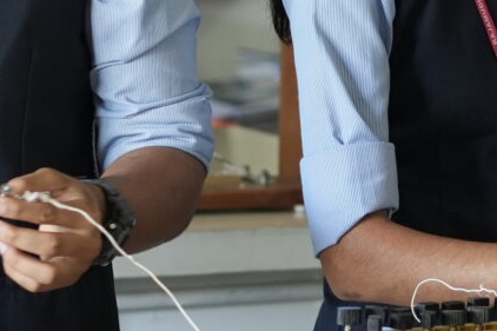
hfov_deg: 6.2
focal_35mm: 334
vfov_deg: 4.1
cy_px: 122
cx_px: 372
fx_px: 4609
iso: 640
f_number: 2.5
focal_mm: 55
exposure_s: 1/100
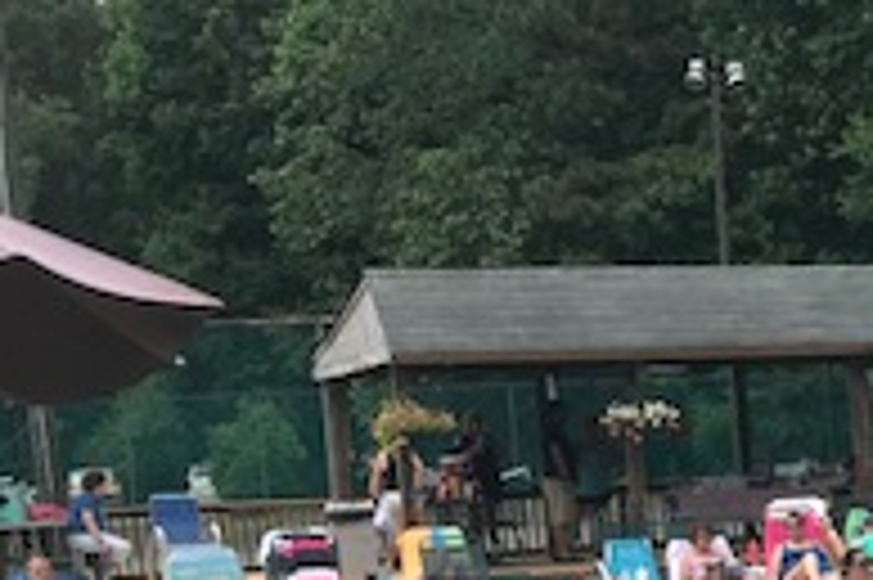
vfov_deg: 13.6
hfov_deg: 19.6
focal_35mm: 96
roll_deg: +4.6
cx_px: 1134
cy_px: 782
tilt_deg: -11.1
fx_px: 2326
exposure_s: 1/1350
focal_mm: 3.99
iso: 20
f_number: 1.8
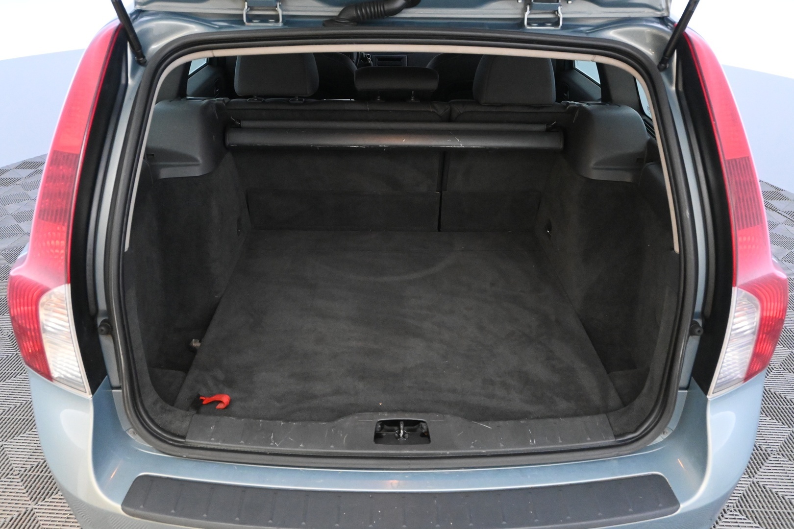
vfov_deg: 44.6
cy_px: 264
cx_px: 397
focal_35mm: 29
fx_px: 645
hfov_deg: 63.2
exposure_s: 1/60
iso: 6400
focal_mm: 19.5
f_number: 5
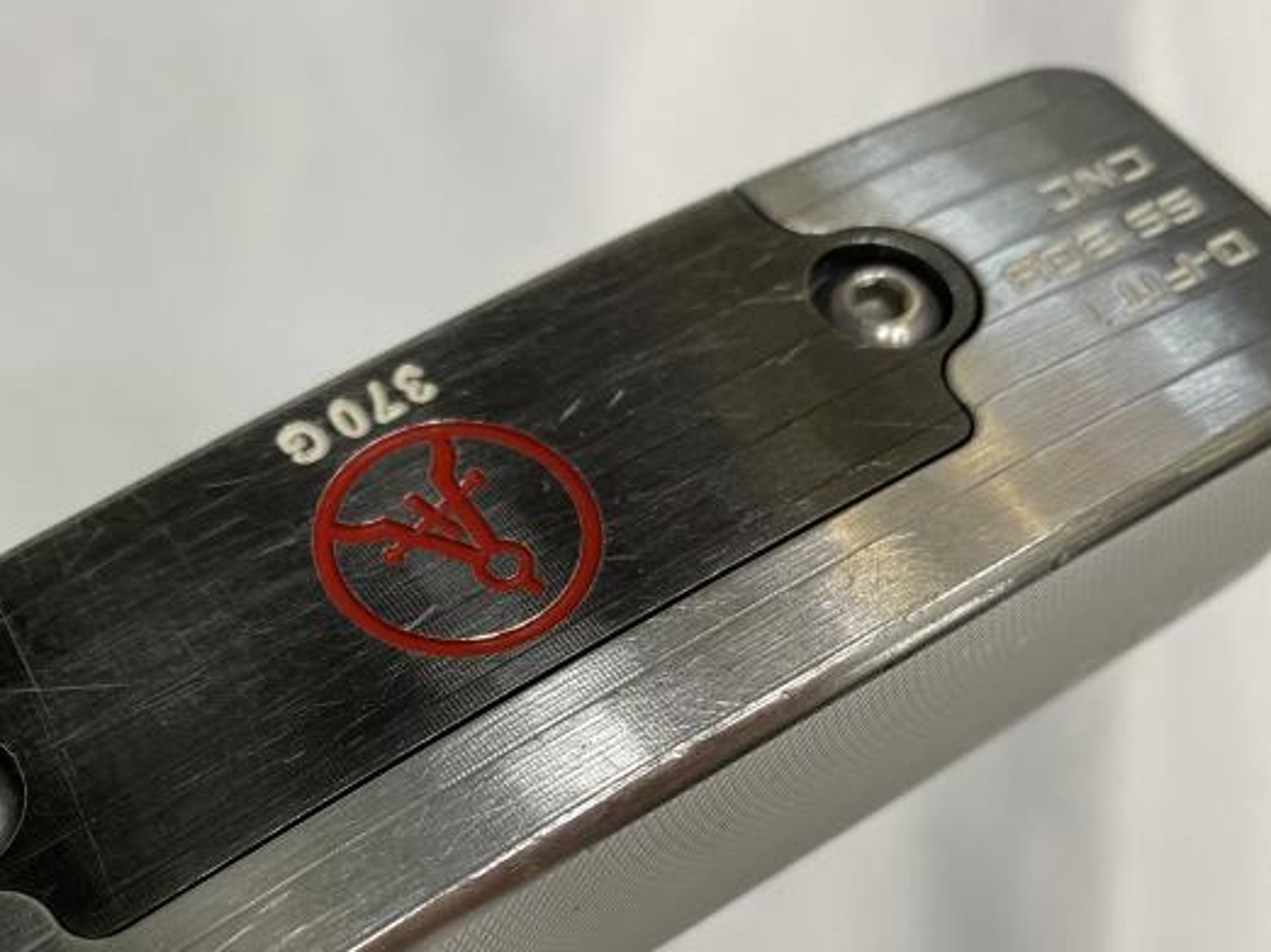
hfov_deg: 40.7
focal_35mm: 46
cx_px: 424
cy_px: 777
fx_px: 1688
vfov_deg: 30.6
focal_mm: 4.25
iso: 100
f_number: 1.8
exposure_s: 1/120
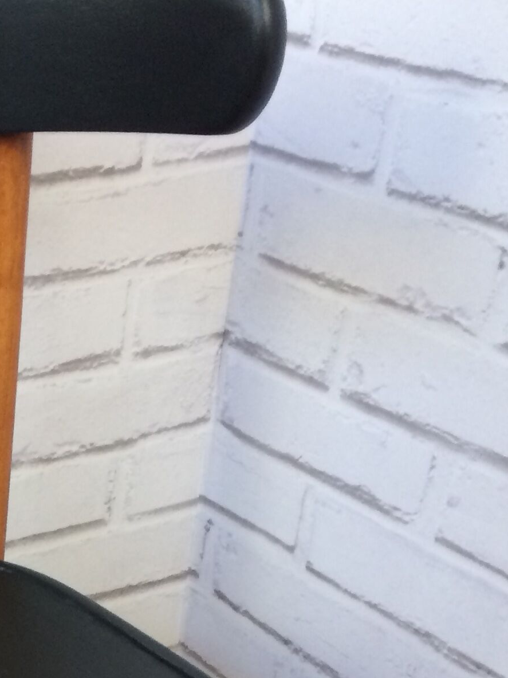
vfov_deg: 22.7
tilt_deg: -36.3
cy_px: 789
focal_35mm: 80
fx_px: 1566
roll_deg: +3.0
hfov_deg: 17.2
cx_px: -172
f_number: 2.2
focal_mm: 4.15
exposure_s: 1/33
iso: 80
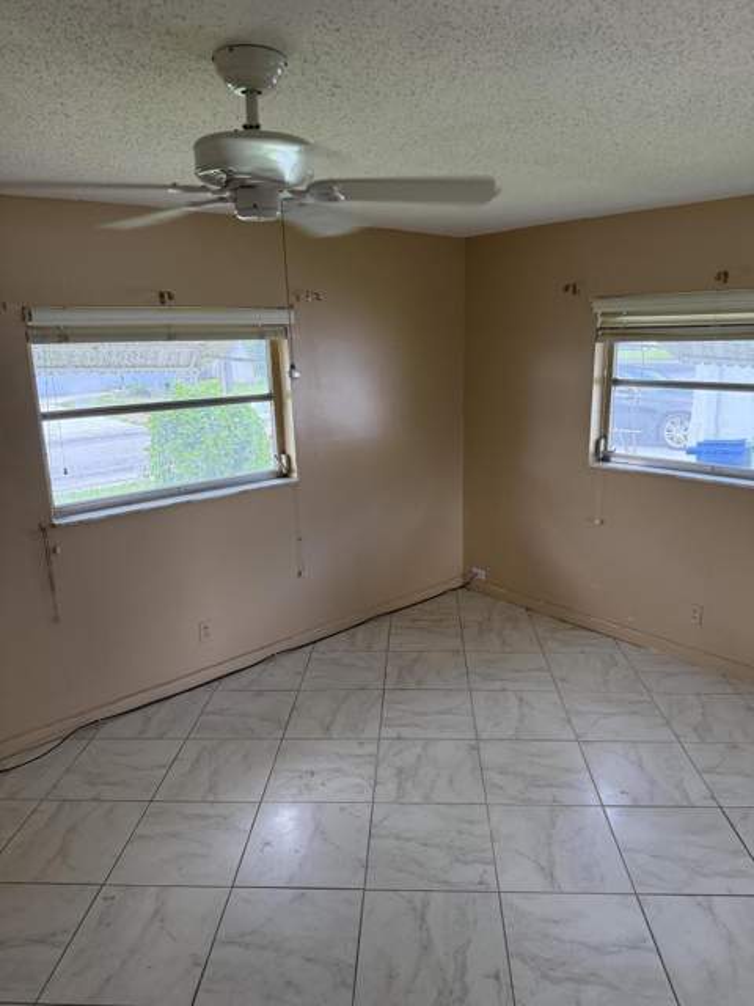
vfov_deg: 71.6
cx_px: 377
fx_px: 697
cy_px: 503
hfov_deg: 56.8
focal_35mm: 24
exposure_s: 1/96
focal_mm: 6.76
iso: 200
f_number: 1.78
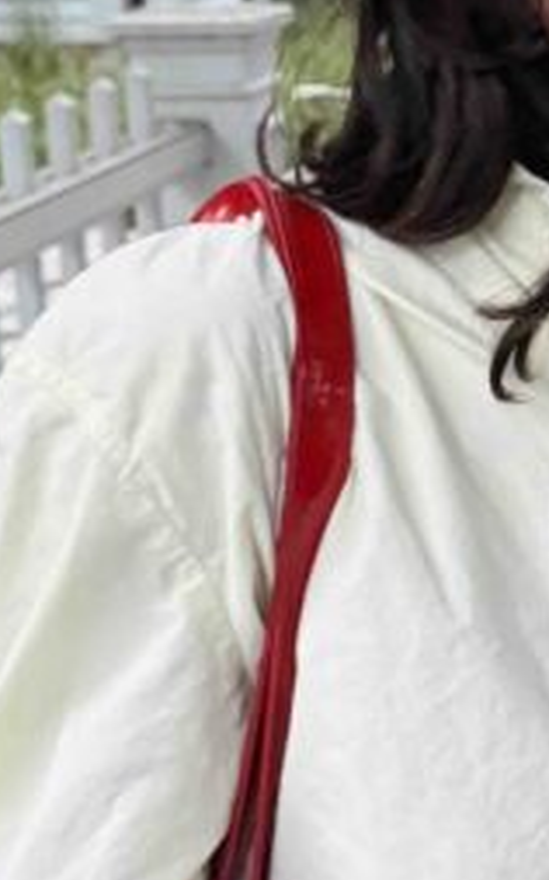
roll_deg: +0.9
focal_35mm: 103
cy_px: 323
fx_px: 2467
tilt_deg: -13.5
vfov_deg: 20.2
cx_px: 841
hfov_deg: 12.1
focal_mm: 6.76
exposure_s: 1/60
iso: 640
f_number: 1.78
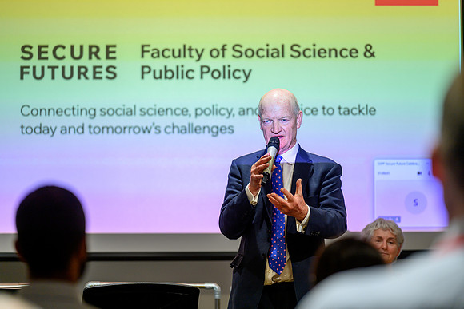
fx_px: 1935
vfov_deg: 9.1
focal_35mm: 150
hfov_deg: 13.7
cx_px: 232
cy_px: 154
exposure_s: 1/160
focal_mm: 150
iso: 250
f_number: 2.8
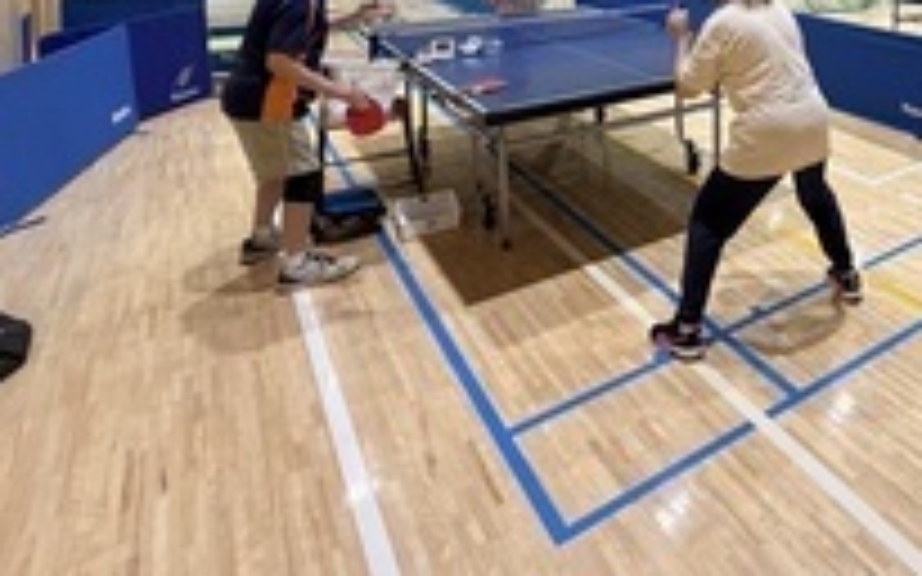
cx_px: 855
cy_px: -40
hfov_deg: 54.8
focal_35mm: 29
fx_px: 728
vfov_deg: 37.0
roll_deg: -1.2
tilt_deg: -6.6
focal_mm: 2.22
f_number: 2.2
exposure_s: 1/100
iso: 250
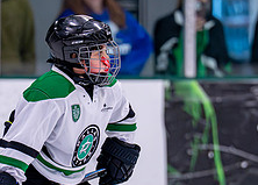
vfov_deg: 2.0
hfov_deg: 2.8
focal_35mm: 726
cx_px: 77
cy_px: 147
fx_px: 5325
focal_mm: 200
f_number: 2.8
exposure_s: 1/1250
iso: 2500
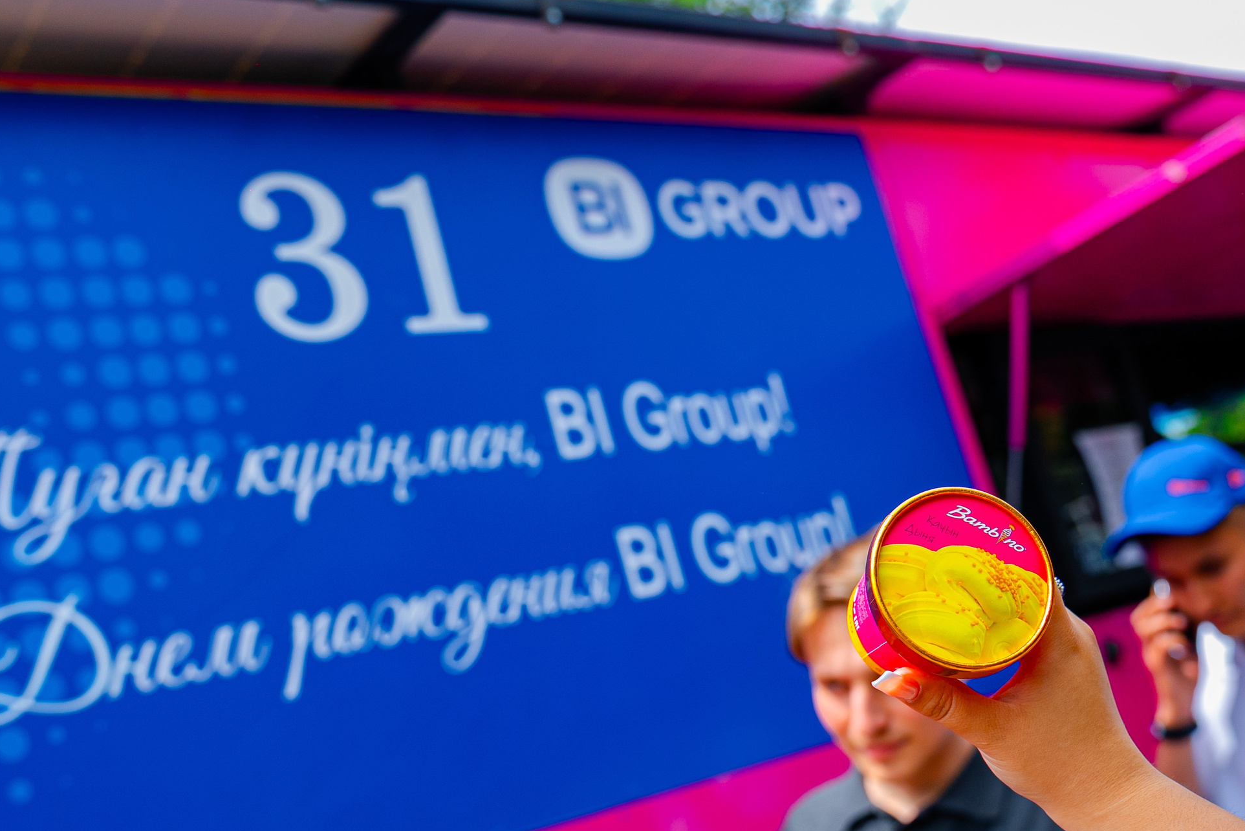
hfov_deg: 47.4
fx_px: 1418
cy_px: 515
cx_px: 582
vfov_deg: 32.5
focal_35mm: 41
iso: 640
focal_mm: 28
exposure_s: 1/2500
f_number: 3.5
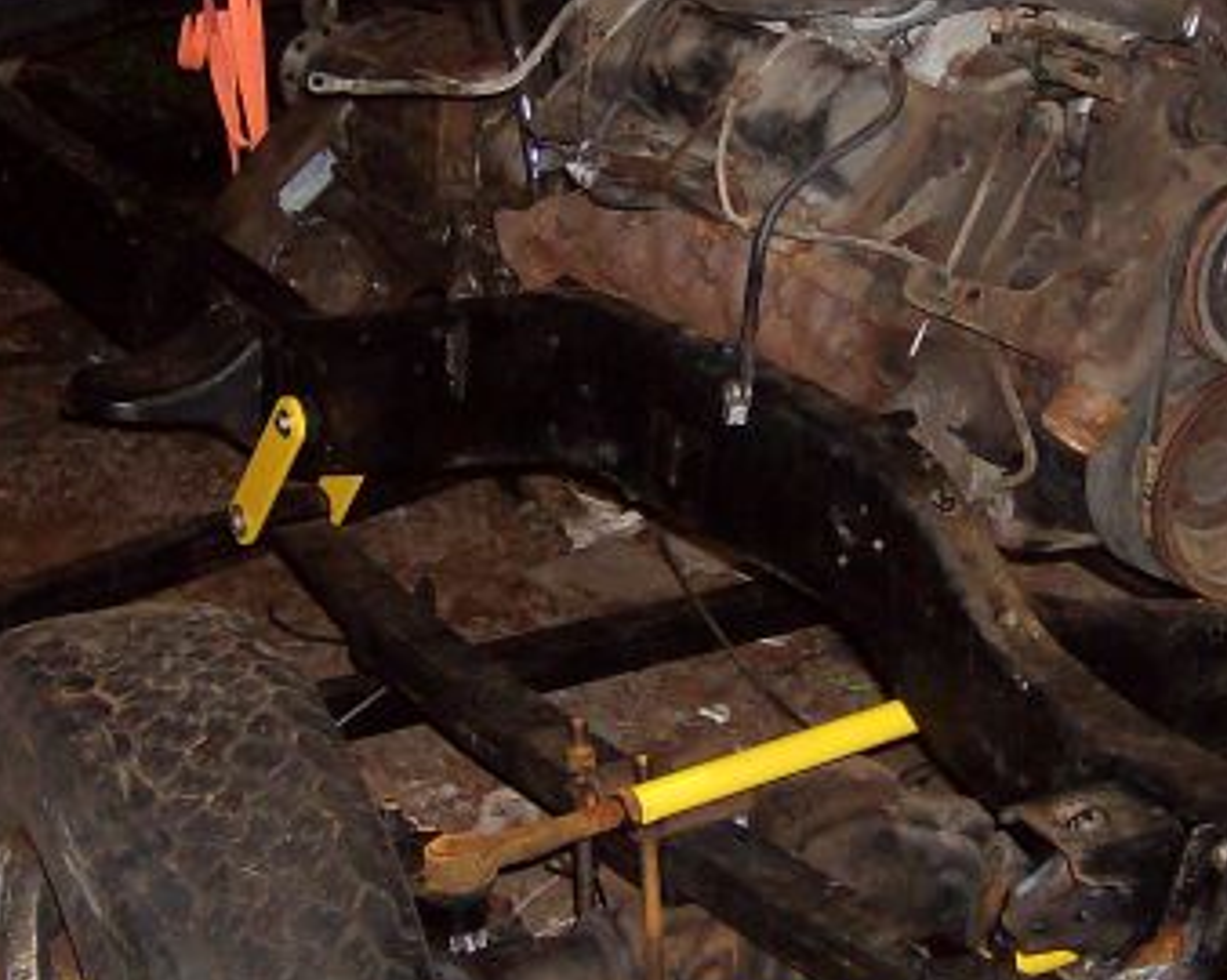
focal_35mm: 83
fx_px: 3012
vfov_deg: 18.4
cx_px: 791
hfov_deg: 22.9
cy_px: 363
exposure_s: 1/60
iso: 200
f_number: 2.8
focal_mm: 6
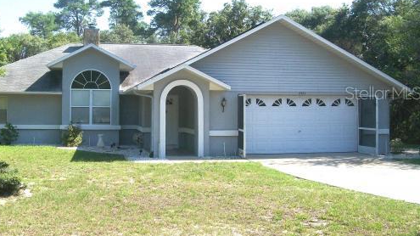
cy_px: 93
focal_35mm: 46
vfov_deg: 25.9
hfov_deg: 44.5
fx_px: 512
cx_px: 179
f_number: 4.8
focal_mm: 6
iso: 80
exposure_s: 1/320
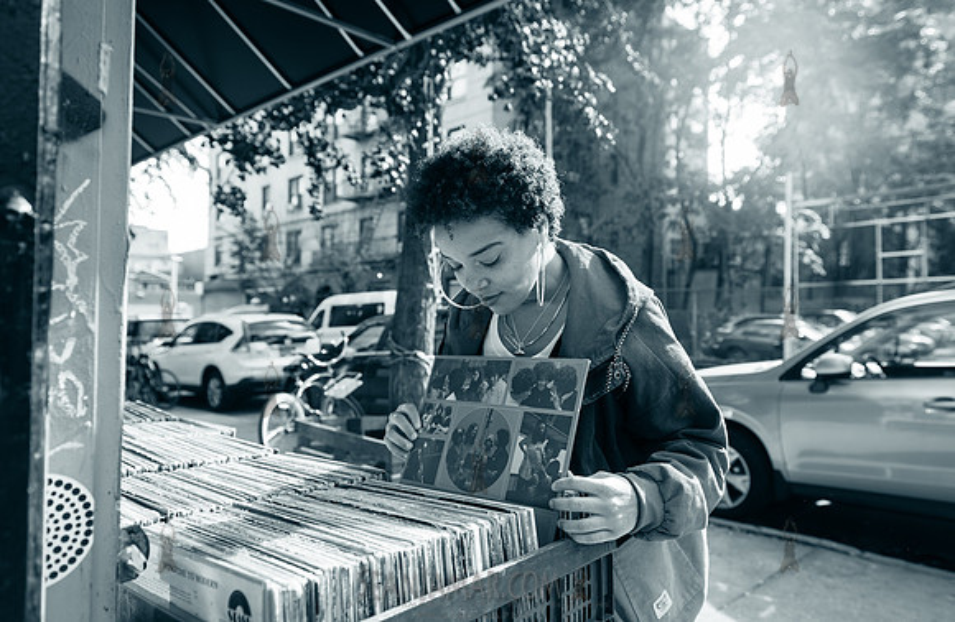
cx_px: 510
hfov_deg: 70.0
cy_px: 306
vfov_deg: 49.1
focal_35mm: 26
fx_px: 681
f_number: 4
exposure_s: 1/250
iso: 250
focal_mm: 24
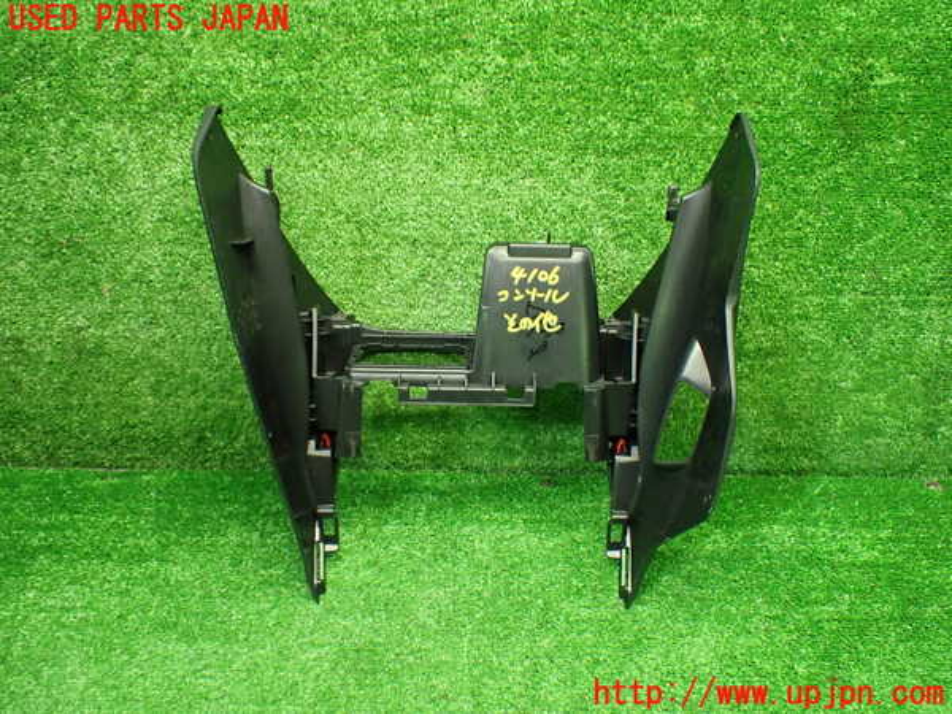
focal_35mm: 30
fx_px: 825
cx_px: 476
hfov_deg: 60.0
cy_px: 357
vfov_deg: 46.8
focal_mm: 5.4
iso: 800
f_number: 2.3
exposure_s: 1/80
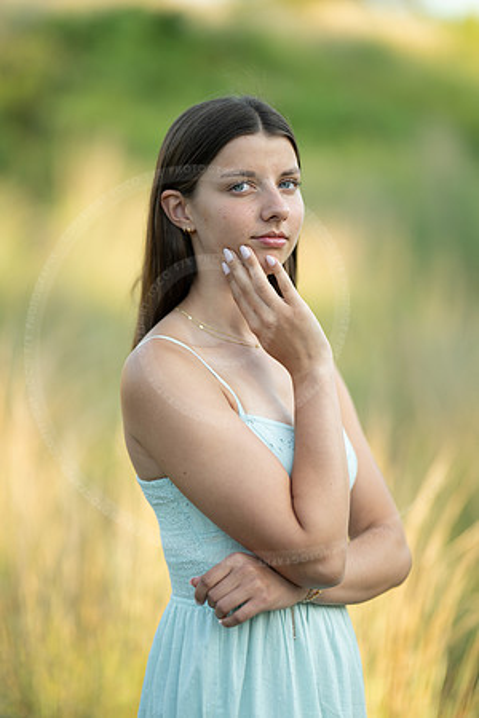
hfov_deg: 16.1
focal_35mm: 85
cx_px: 240
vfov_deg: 23.9
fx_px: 1696
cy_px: 359
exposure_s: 1/1600
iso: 160
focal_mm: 85
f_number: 1.2
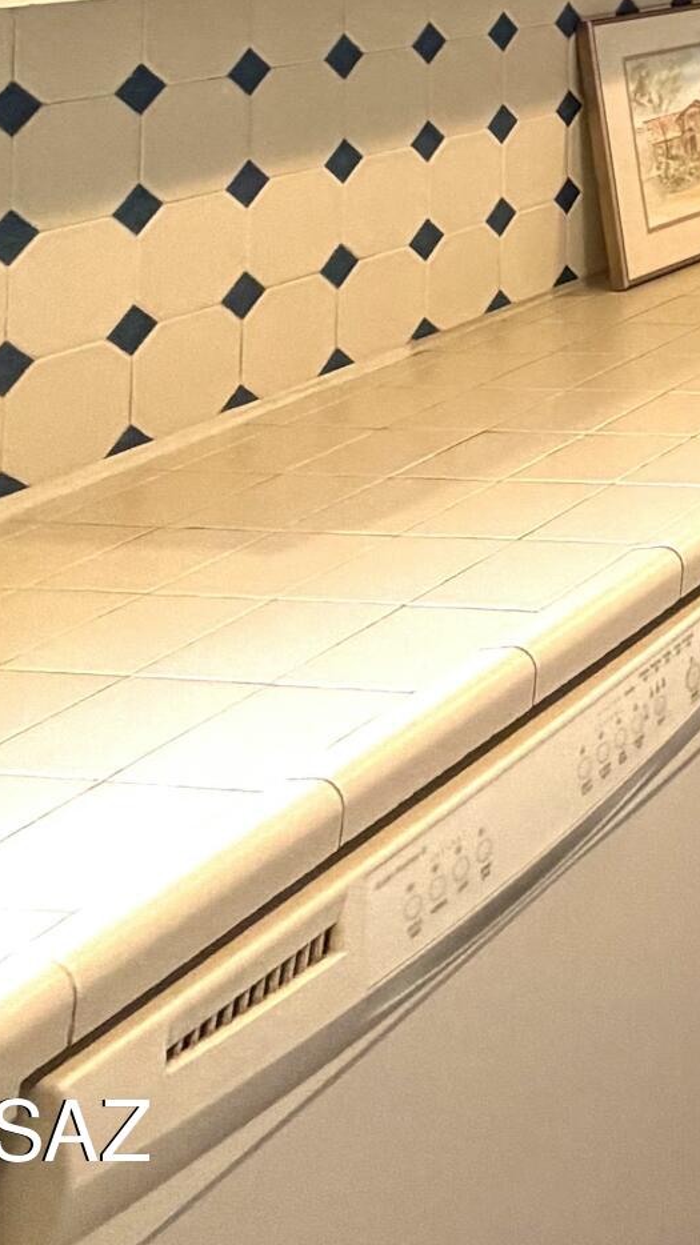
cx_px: 1539
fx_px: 1618
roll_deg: +0.8
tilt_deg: +3.1
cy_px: -231
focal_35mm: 49
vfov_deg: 34.3
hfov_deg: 16.2
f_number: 2.2
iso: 200
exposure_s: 1/60
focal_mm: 2.22
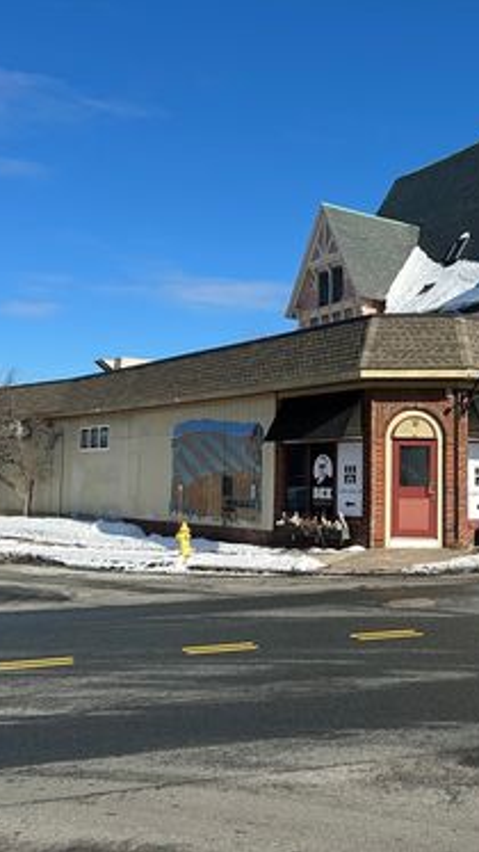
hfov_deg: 30.8
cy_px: 426
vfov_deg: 52.8
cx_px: 351
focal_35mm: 38
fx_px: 857
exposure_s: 1/5076
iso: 50
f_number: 1.5
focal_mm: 5.7
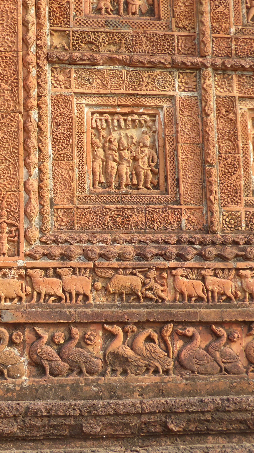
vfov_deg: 36.6
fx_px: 683
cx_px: 27
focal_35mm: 57
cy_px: 226
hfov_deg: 20.7
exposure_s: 1/80
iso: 80
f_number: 3.7
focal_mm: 6.7
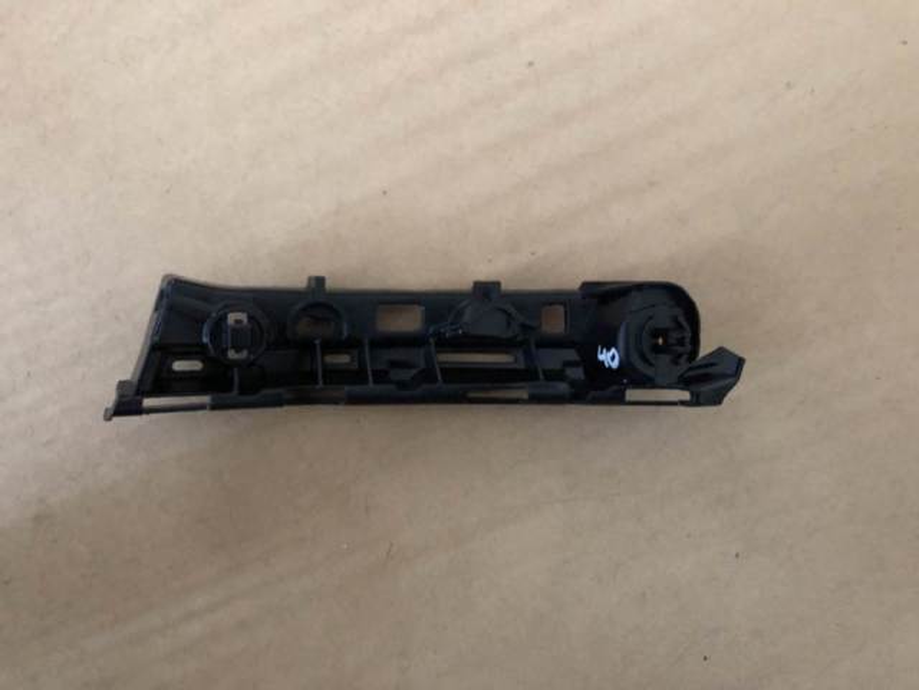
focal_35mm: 28
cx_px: 460
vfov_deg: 49.7
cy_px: 345
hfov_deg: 63.4
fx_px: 743
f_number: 1.8
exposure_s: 1/4
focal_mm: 4
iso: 100
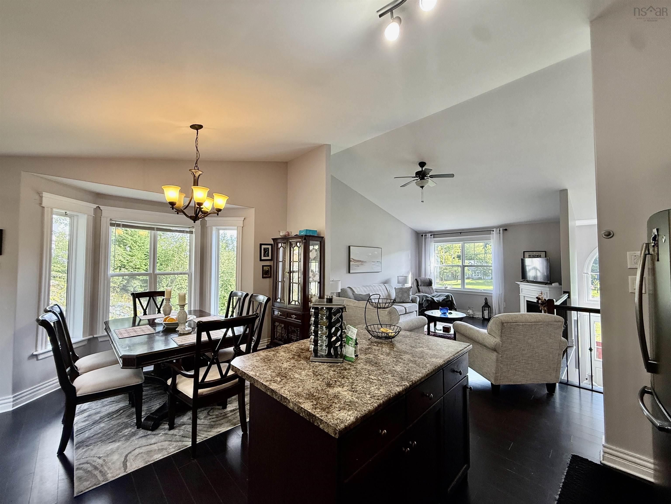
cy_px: 252
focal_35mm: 14
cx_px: 336
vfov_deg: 85.7
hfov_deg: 102.1
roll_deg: +0.0
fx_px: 271
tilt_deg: +3.4
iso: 160
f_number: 2.2
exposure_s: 1/120
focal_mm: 2.22
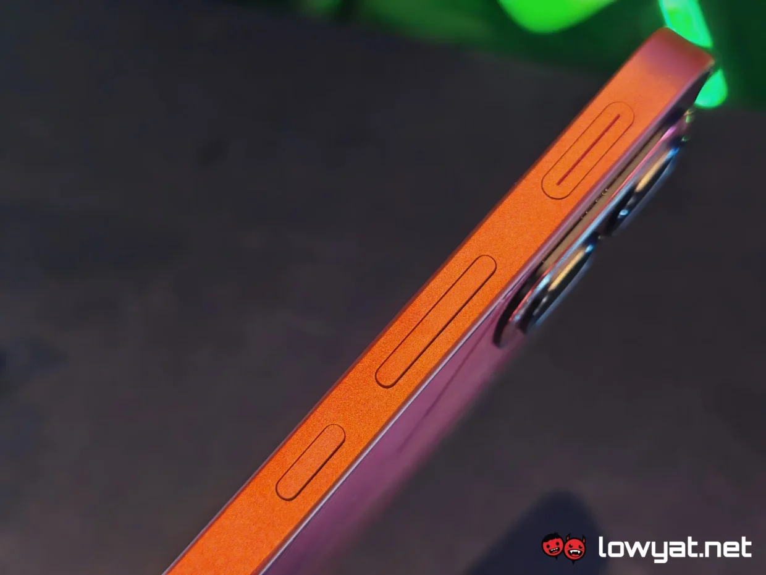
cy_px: 288
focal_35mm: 46
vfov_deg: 31.5
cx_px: 383
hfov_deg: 41.2
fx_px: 1018
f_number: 1.6
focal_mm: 5.4
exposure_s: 1/50
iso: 160
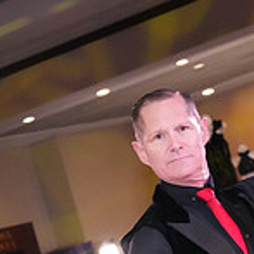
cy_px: 359
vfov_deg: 6.9
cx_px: 170
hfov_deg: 7.0
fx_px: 2067
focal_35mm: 249
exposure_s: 1/250
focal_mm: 74
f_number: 8
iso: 8000
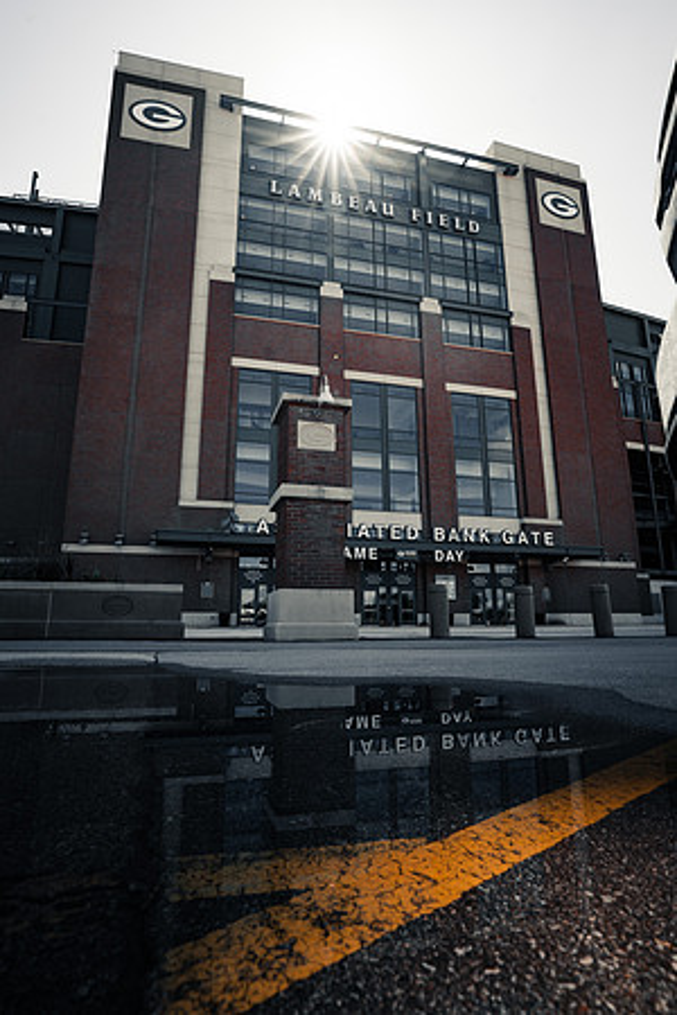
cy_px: 508
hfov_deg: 61.9
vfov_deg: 84.0
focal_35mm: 20
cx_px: 338
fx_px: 564
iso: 250
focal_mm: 20
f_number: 8
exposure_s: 1/250
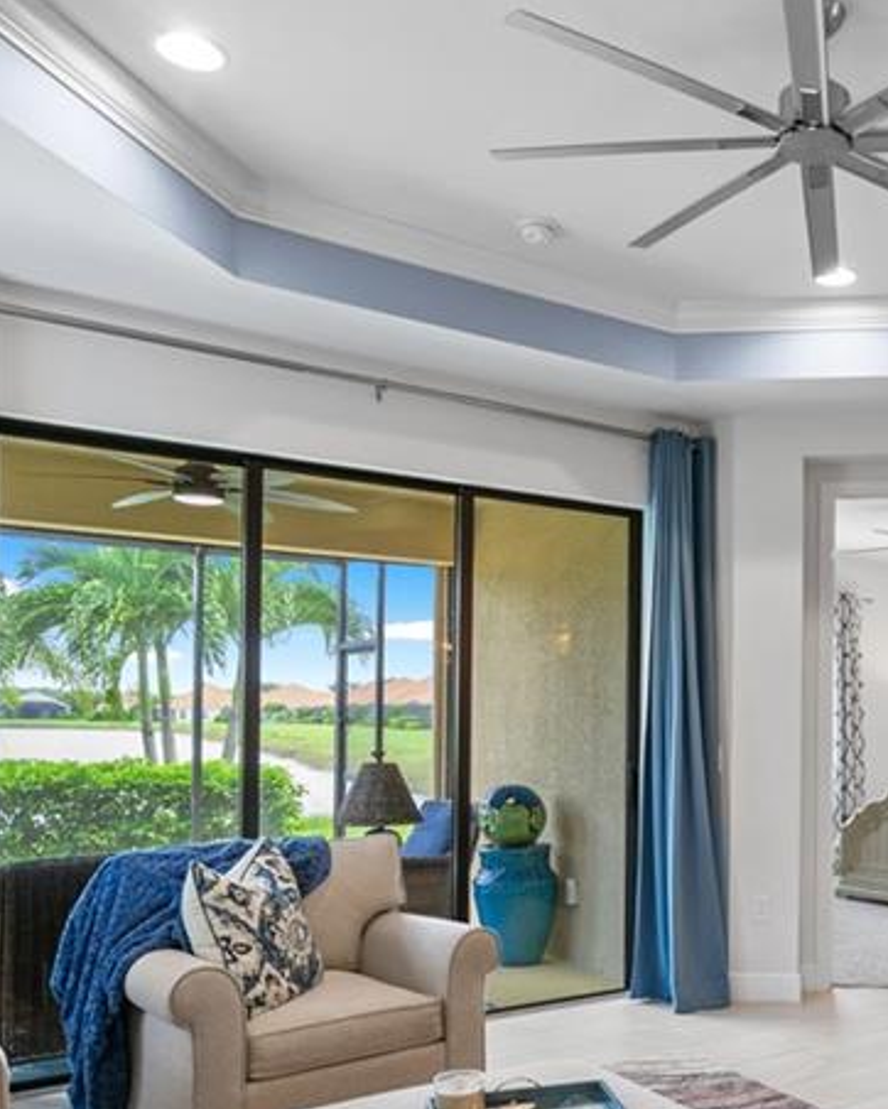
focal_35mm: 34
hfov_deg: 40.5
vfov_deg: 52.1
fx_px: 1116
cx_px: 780
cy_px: 712
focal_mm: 16
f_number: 8
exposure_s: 1/20
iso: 400
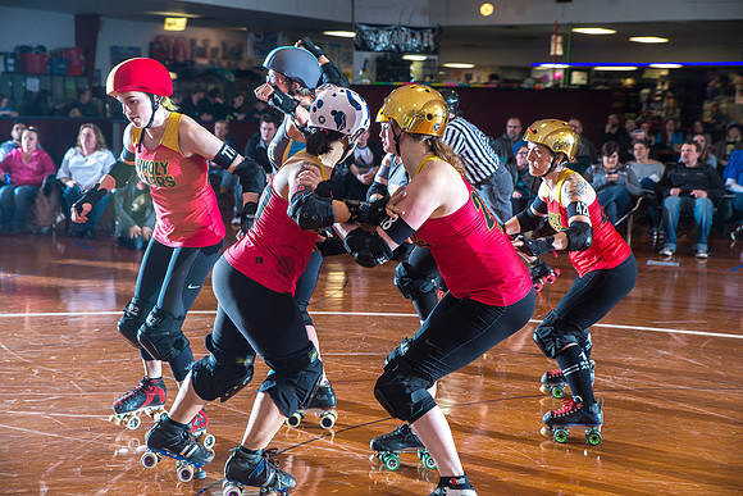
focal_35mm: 56
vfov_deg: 24.2
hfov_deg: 35.6
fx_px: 1156
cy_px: 248
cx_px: 372
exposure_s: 1/160
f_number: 5.6
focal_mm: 56
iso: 800
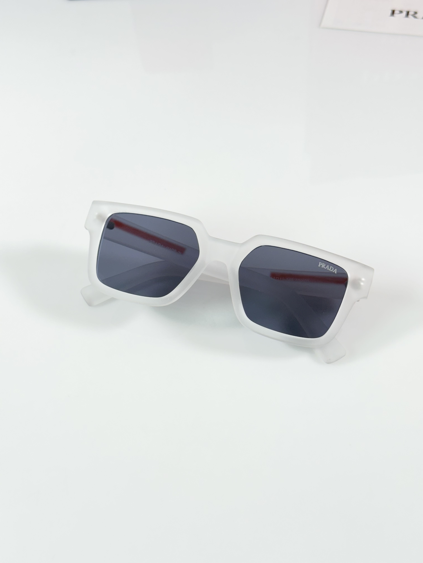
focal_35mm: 48
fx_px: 782
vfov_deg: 39.7
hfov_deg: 30.3
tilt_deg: -49.1
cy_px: 282
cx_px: 212
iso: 64
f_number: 1.78
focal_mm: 6.86
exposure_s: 1/100
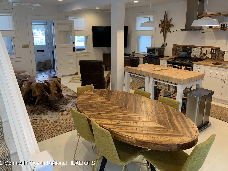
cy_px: 79
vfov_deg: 49.7
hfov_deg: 63.4
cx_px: 110
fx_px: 184
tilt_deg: -13.1
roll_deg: +0.6
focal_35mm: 28
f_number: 1.8
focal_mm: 4.25
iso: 80
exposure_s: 1/60
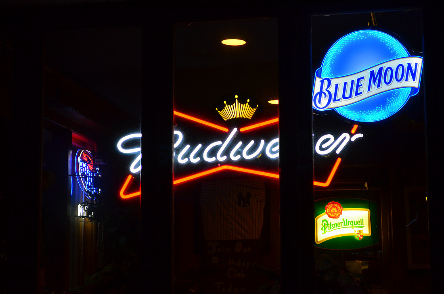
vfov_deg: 16.5
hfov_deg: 24.7
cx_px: 222
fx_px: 1016
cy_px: 147
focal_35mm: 82
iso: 800
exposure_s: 1/30
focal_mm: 55
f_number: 5.6
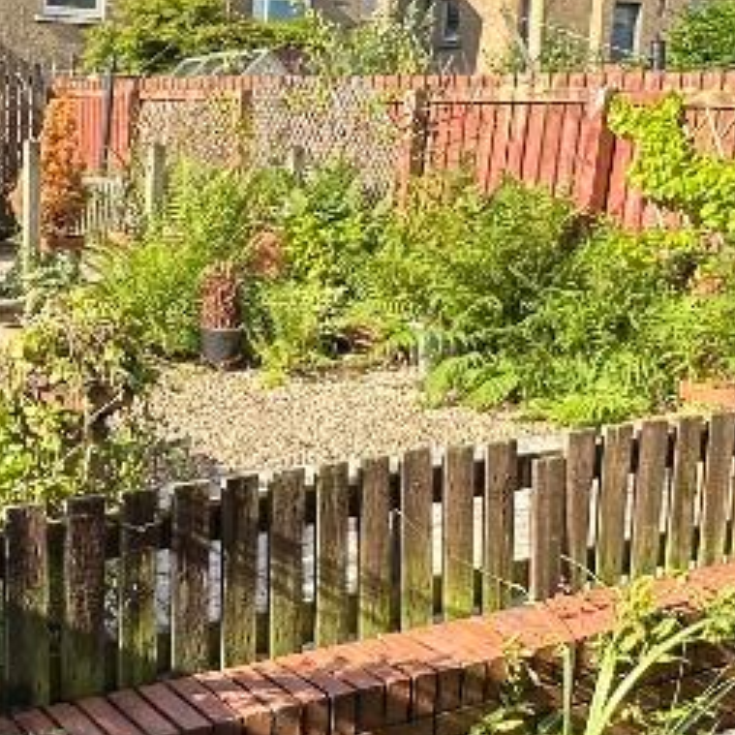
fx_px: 1201
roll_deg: -1.2
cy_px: 354
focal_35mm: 50
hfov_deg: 32.5
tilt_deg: -9.3
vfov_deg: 34.0
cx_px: 84
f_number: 2.2
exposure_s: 1/487
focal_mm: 2.22
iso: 40
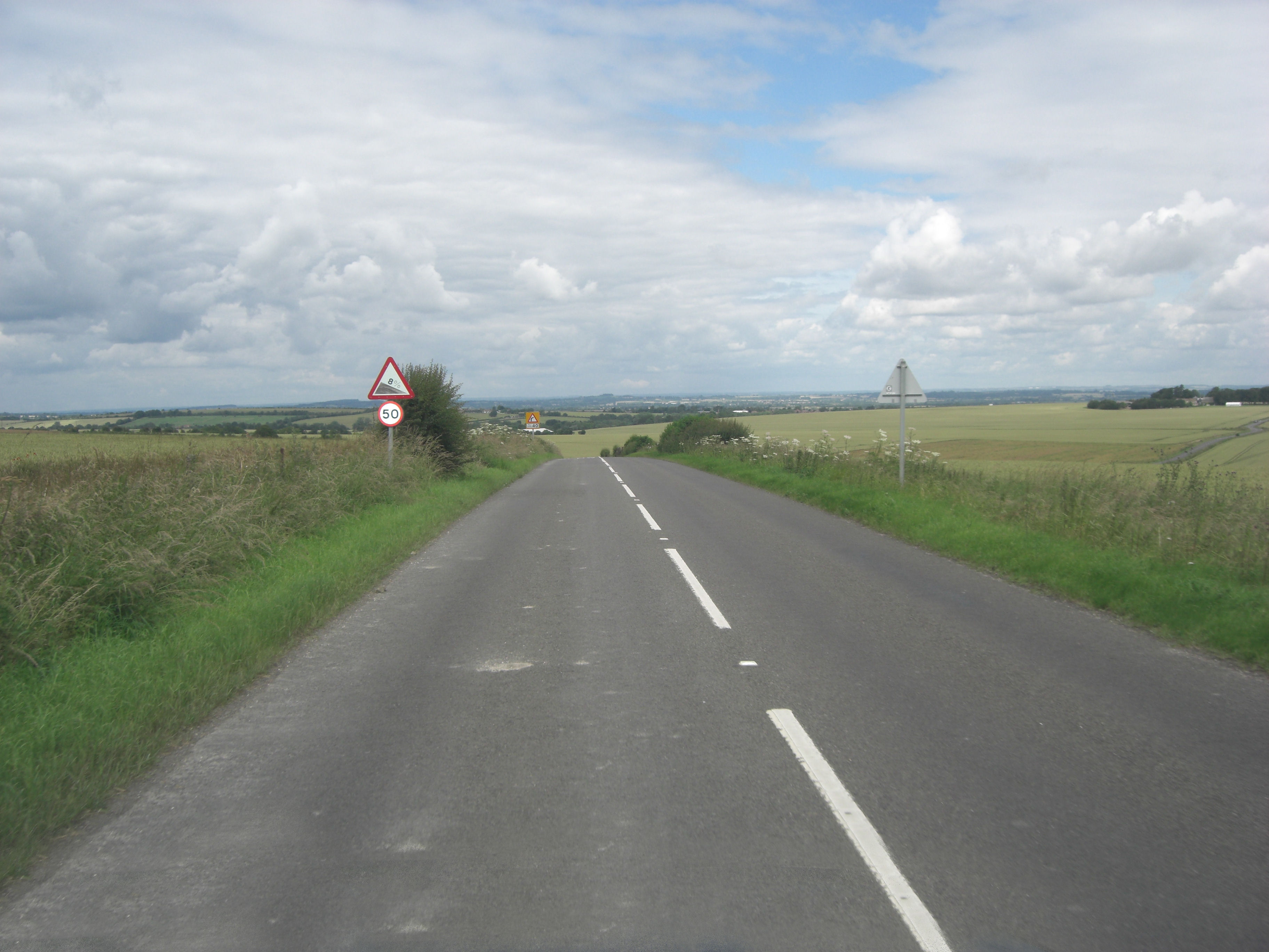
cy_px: 476
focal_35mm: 38
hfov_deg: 49.0
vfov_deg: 37.7
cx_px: 634
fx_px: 1393
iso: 80
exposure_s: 1/640
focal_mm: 7.9
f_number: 4
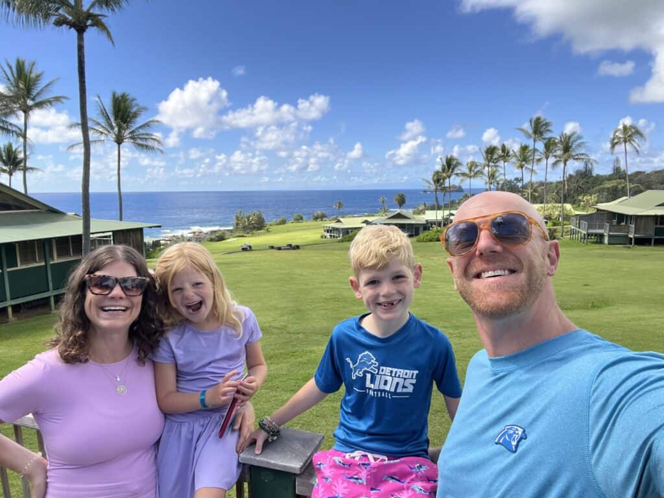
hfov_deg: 73.9
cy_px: 249
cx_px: 332
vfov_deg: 58.9
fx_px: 441
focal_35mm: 23
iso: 32
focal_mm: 2.71
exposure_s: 1/541
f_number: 2.2
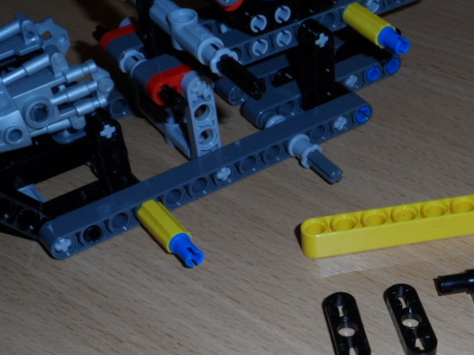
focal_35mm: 70
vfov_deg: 20.7
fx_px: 958
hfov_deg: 27.1
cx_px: 399
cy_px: 298
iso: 100
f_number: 7.4
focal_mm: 6.8
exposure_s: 1/15
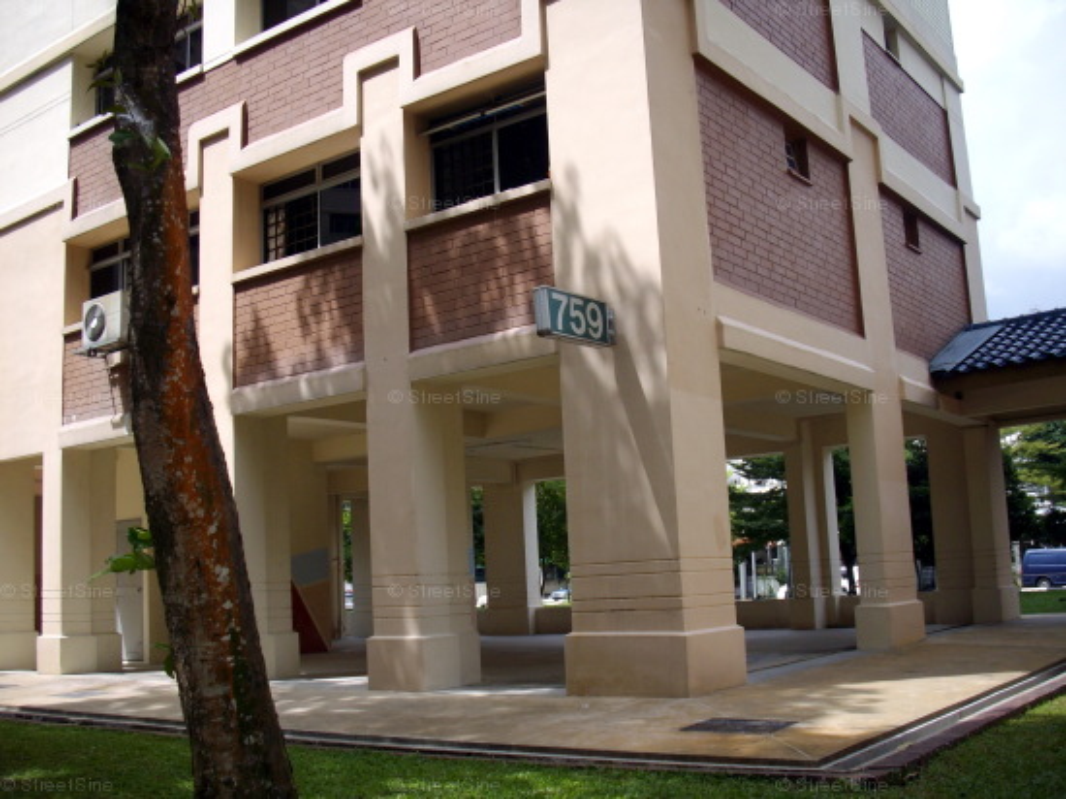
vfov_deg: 38.6
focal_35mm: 37
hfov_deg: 50.2
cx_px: 533
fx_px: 1139
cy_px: 400
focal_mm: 6.2
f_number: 5.6
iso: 80
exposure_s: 1/200
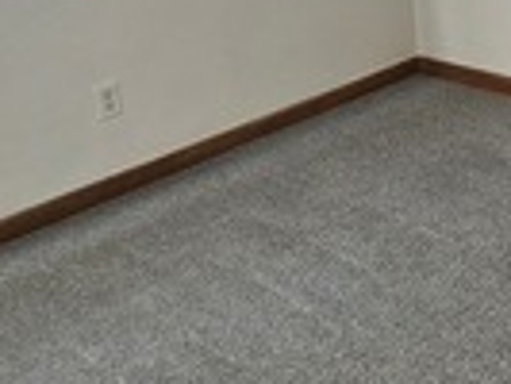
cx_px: 636
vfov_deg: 21.7
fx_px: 960
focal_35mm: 65
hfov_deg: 26.1
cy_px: -15
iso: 160
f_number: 2.2
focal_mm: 2.2
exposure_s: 1/60
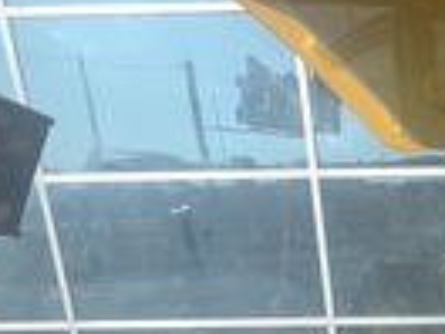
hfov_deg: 29.7
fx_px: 694
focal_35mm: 54
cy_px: 432
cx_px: 555
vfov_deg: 23.8
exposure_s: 1/1070
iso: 40
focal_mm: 2.2
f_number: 1.9
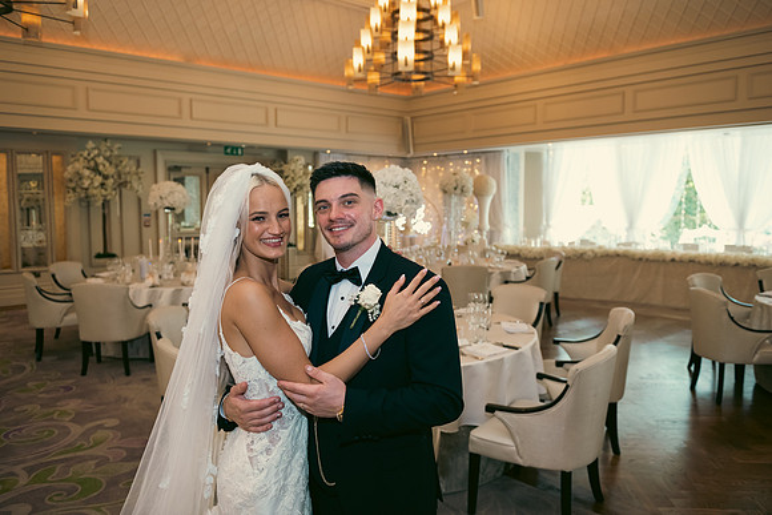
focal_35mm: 29
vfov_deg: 45.0
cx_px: 386
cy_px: 258
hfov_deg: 63.6
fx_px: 622
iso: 640
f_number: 3.5
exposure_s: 1/160
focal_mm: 29
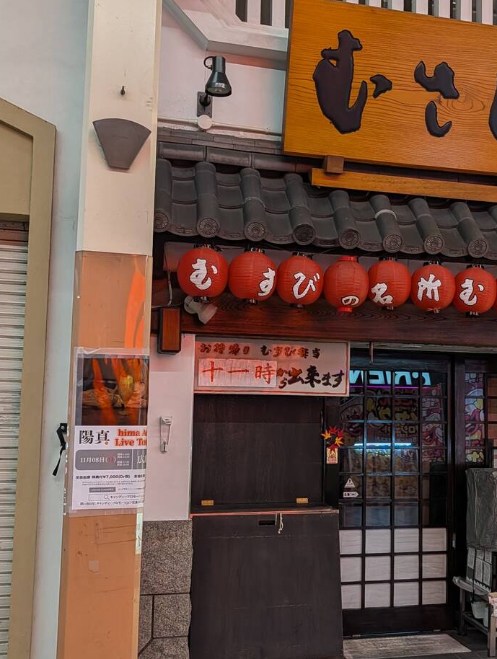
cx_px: 361
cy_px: 349
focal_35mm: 42
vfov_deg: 44.7
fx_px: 801
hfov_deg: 33.9
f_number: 1.68
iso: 206
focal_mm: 6.9
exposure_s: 1/120
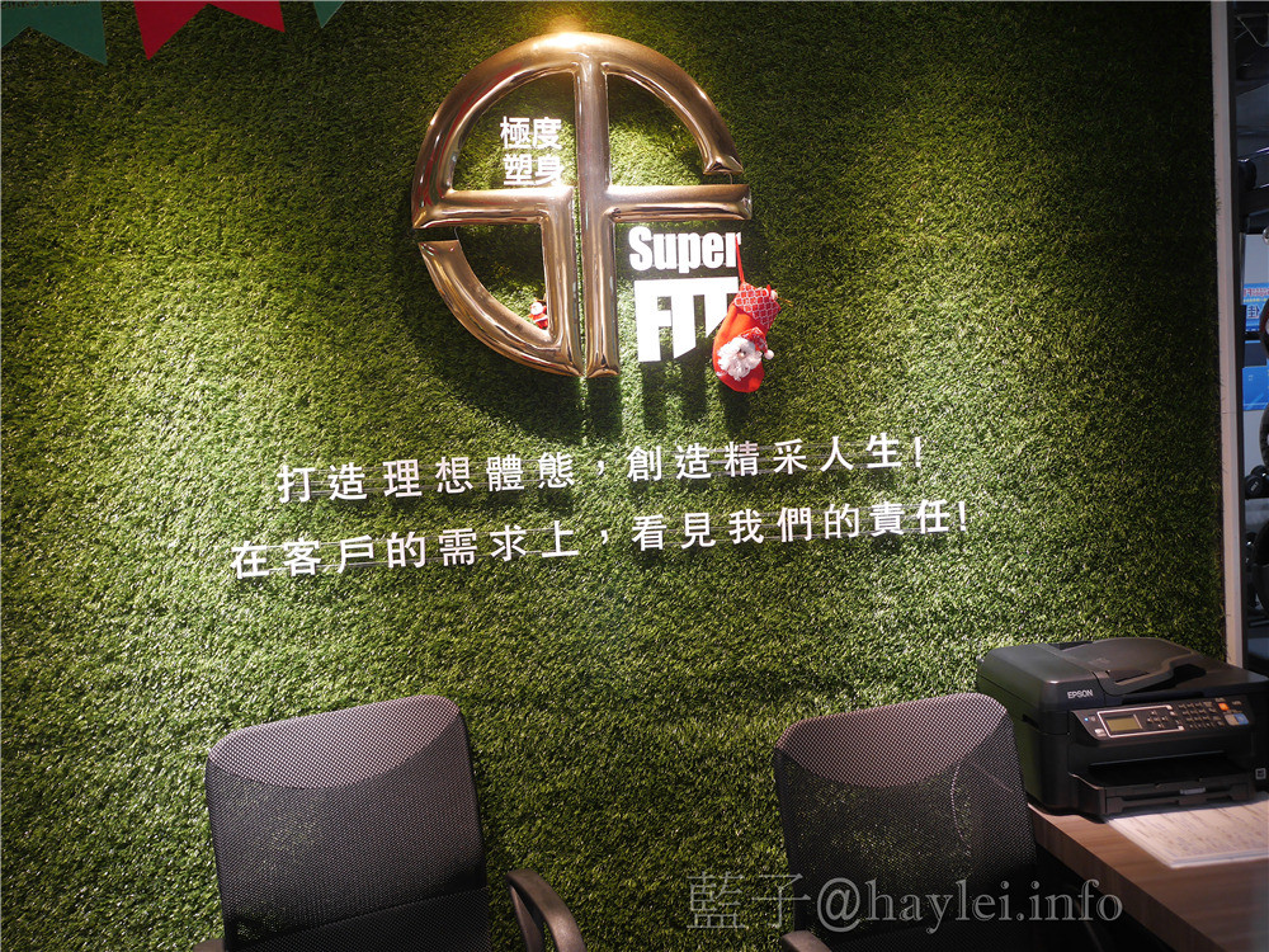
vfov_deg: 46.8
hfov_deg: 60.0
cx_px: 634
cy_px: 476
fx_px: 1100
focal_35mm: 30
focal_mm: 15
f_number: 2.2
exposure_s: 1/60
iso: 400
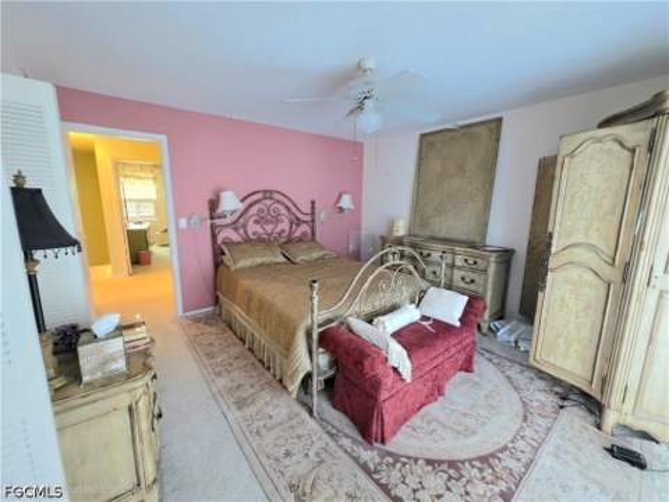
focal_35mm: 13
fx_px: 251
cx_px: 334
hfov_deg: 106.2
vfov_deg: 89.9
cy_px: 251
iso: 400
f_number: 1.9
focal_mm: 2.2
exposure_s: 1/60.2
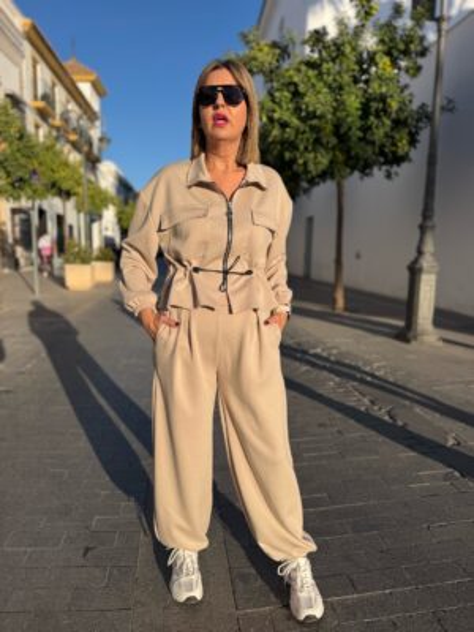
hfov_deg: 56.8
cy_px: 316
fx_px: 438
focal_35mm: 24
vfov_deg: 71.6
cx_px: 237
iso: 80
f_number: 1.78
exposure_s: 1/4673
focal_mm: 6.76
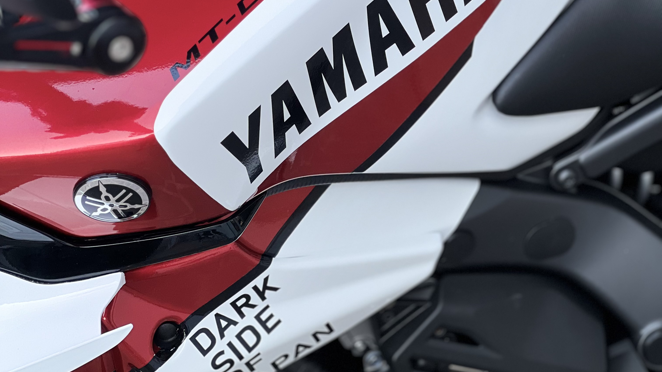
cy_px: 65
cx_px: 331
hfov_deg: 19.1
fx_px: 1966
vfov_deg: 10.8
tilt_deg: -30.5
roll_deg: +1.4
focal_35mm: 112
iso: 64
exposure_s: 1/121
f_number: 2.8
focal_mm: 9
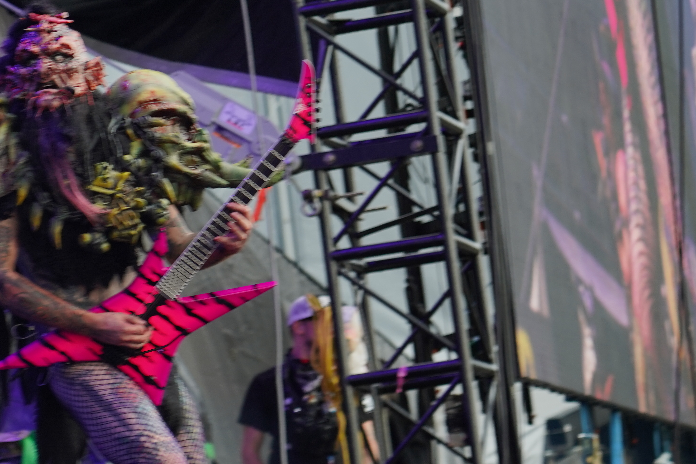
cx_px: 162
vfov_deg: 6.4
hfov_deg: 9.6
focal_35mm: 215
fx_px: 4156
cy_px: 269
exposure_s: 1/125
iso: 250
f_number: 4
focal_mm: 105
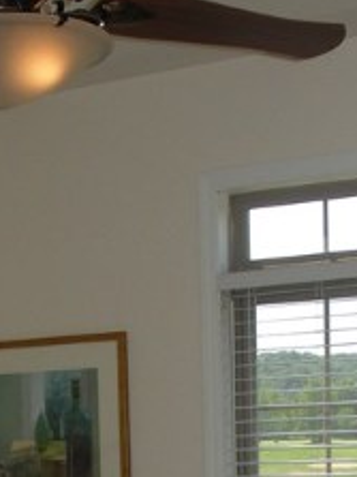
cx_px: 64
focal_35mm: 93
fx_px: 1280
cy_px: 652
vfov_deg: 19.2
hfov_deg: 15.8
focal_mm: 4.7
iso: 64
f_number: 3.5
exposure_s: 1/250
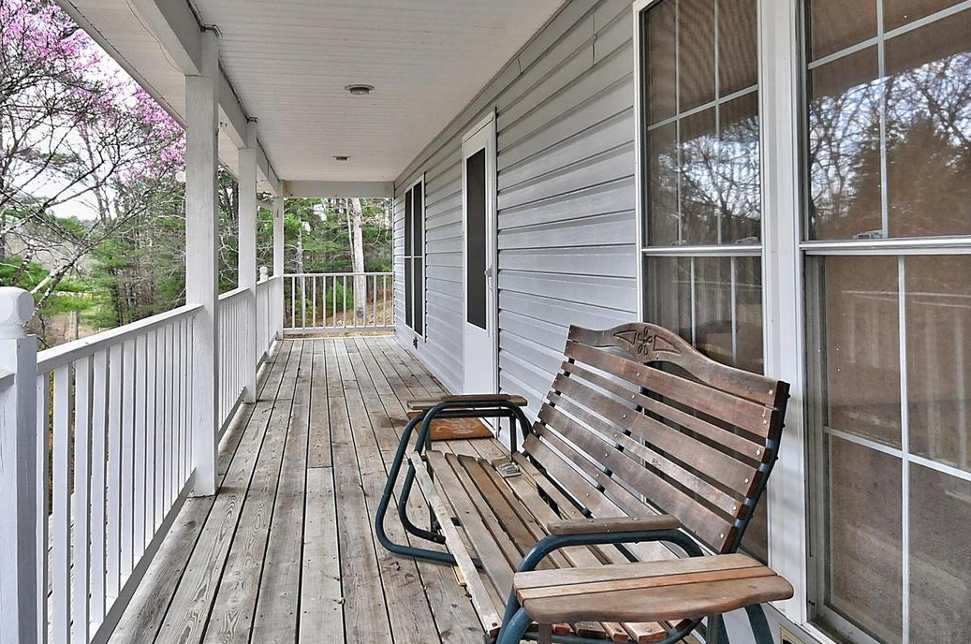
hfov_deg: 71.3
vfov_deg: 50.3
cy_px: 222
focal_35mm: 25
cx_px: 430
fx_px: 673
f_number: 8
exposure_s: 1/60
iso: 800
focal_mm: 12
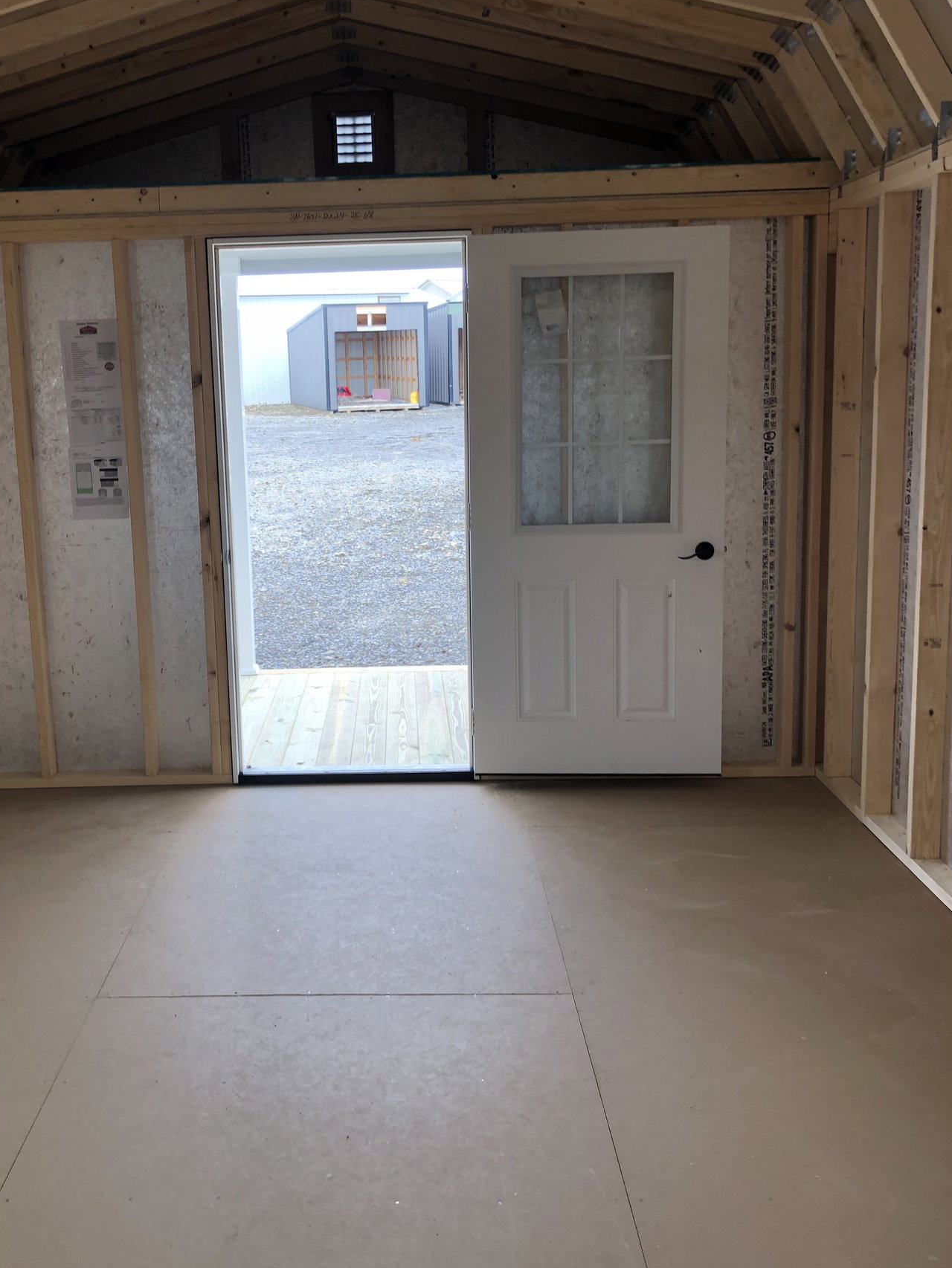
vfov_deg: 52.5
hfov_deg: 40.5
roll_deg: +3.5
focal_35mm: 35
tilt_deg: -10.6
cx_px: 363
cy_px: 569
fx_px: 1283
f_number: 1.8
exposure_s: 1/120
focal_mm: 3.99
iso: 40
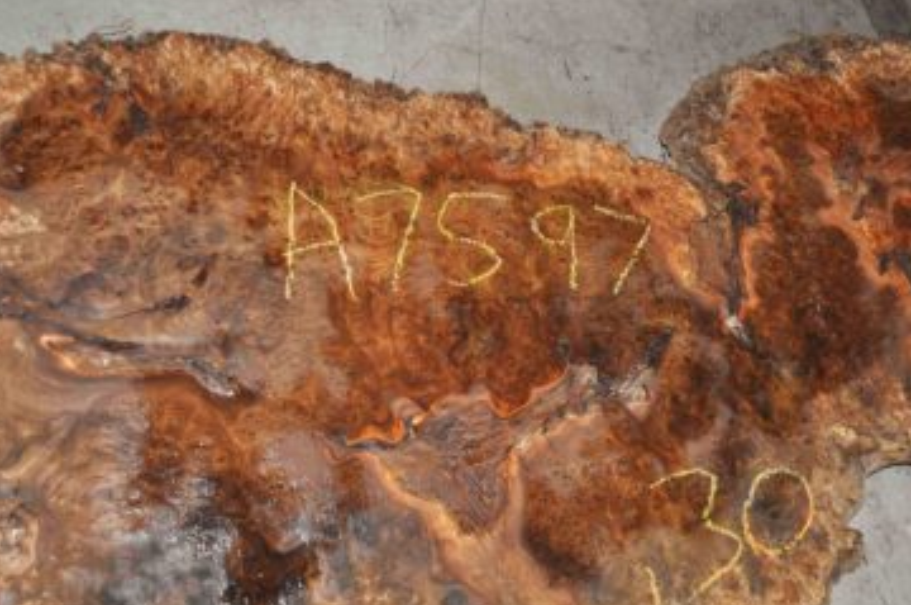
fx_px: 1011
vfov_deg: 33.3
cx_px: 448
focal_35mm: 40
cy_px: 309
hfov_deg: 48.5
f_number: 3.8
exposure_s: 1/60
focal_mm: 24
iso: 800
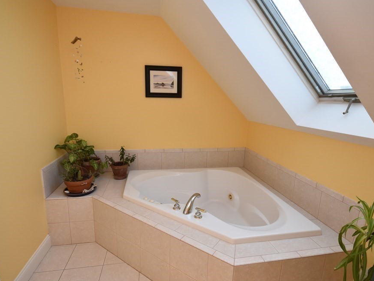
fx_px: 184
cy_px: 142
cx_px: 189
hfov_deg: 91.0
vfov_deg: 74.7
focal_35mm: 17
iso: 800
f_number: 5.6
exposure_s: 1/125
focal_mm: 10
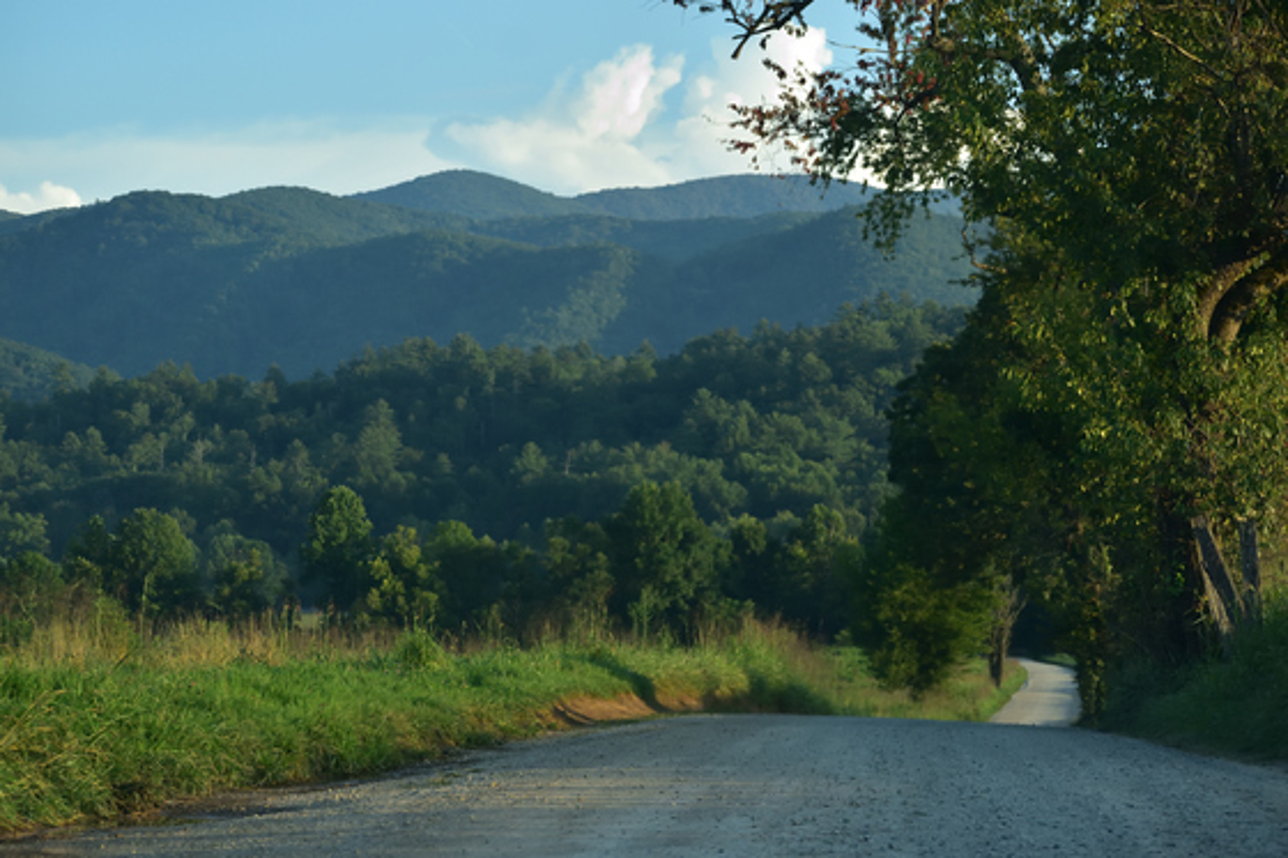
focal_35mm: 105
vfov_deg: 13.0
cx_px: 644
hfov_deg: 19.5
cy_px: 429
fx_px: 3755
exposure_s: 1/1000
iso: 1600
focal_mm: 70
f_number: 5.6
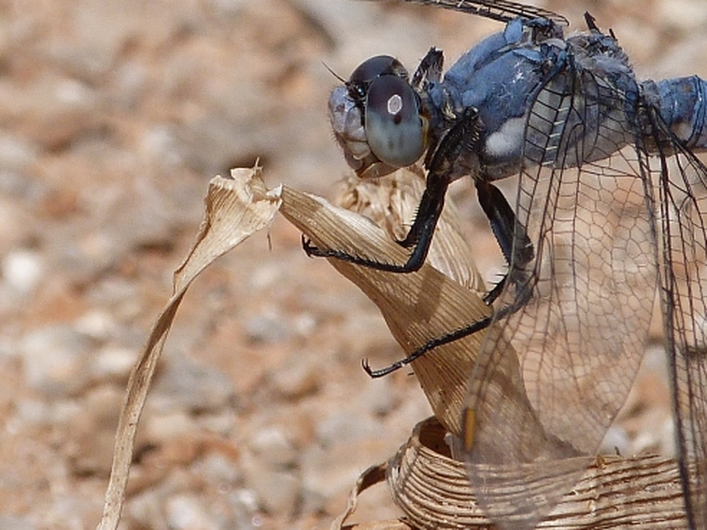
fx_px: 39745
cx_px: 466
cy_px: 103
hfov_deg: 1.0
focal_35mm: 1946
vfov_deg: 0.8
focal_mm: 108
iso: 80
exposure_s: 1/640
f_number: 5.6
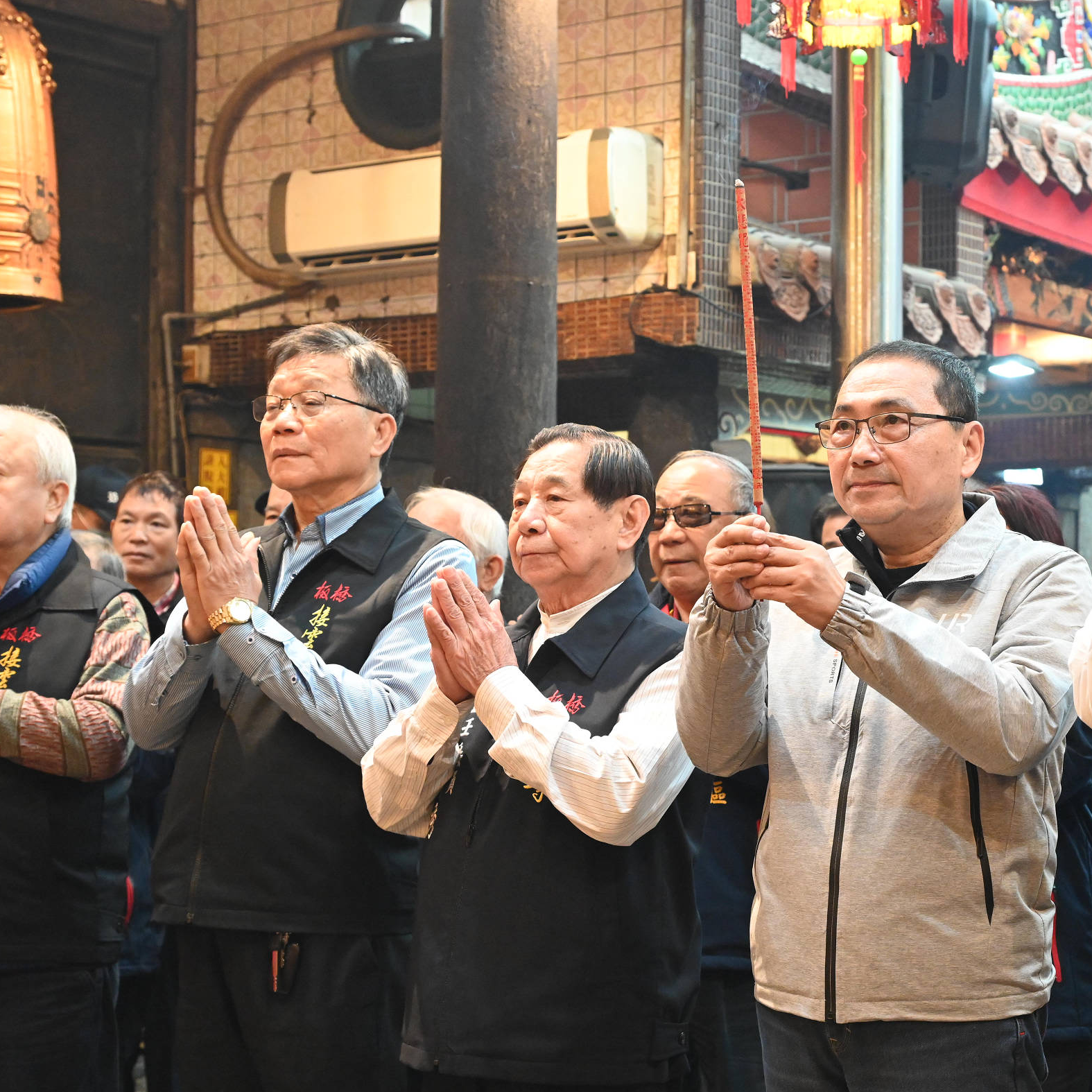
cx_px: 842
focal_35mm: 68
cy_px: 498
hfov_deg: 25.0
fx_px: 2427
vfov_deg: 25.3
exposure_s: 1/100
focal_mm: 42
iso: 3600
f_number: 5
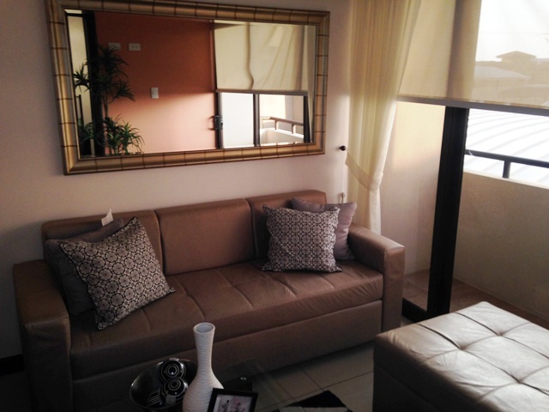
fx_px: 523
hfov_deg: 55.4
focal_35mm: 33
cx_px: 274
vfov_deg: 42.9
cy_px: 206
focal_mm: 4.12
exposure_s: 1/20
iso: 50
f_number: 2.4
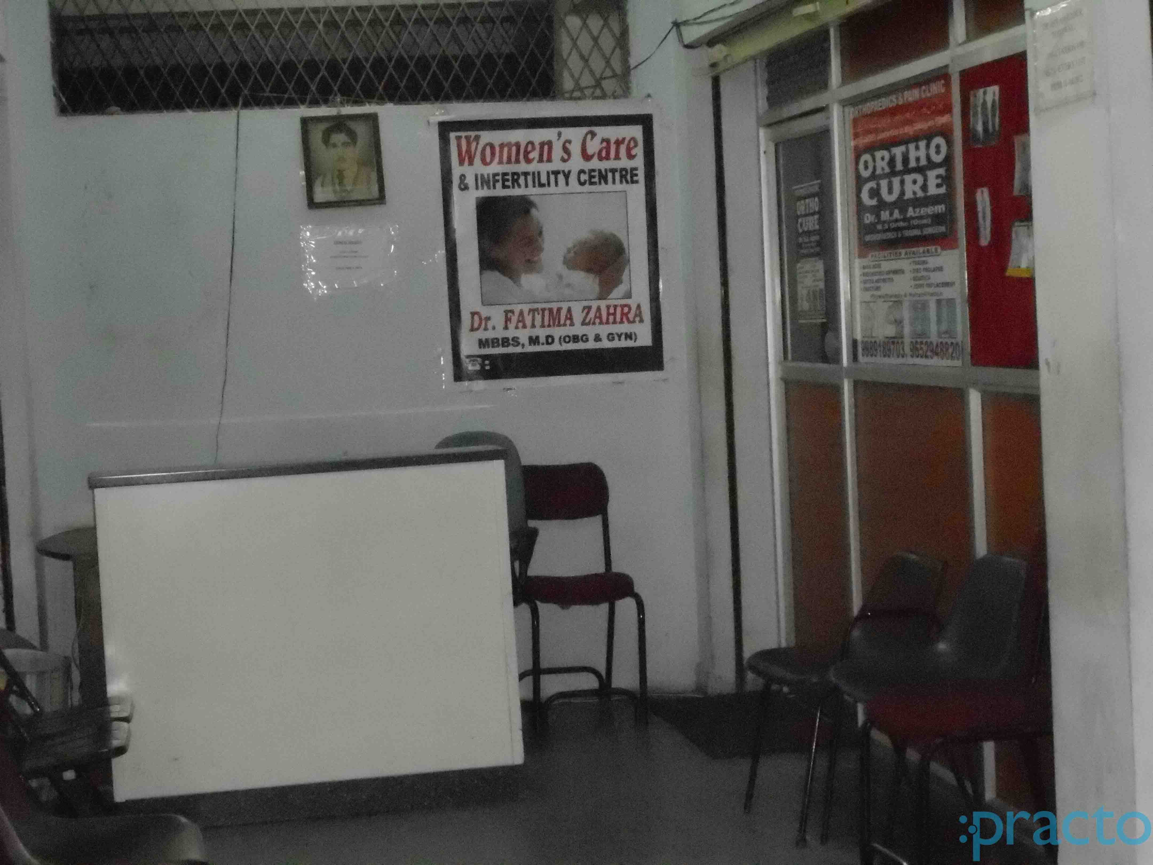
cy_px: 432
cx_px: 576
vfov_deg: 22.3
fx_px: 2198
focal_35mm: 66
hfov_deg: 29.4
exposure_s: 1/60
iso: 1600
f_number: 5.3
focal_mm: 11.8
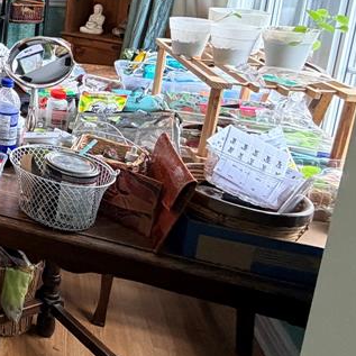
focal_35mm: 40
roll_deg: +1.0
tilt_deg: -10.7
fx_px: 465
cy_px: 38
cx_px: -190
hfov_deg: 27.4
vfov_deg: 39.0
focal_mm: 2.22
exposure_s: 1/60
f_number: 2.2
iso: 500
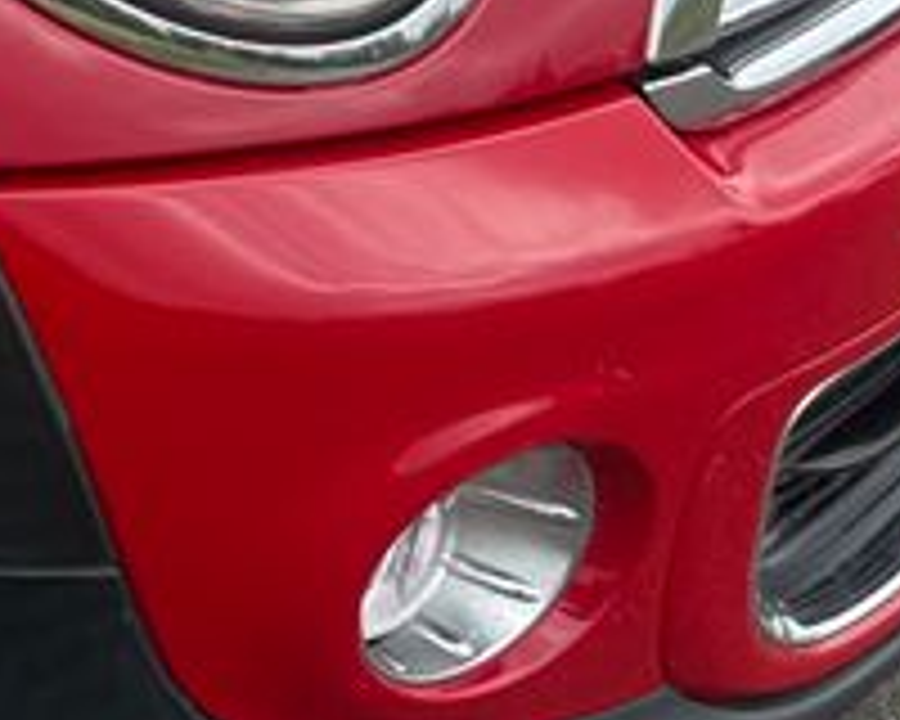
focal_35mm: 120
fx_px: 3196
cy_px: -418
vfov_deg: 12.1
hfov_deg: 14.3
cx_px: -693
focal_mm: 6.76
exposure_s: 1/2000
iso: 80
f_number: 1.78
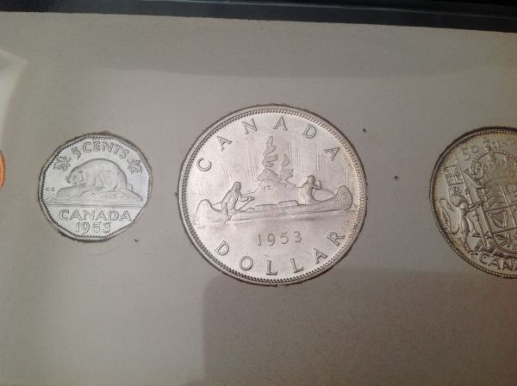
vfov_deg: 40.6
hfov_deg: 52.7
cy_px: 193
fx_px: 522
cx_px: 258
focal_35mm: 35
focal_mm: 4.28
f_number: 2.4
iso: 64
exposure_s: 1/24
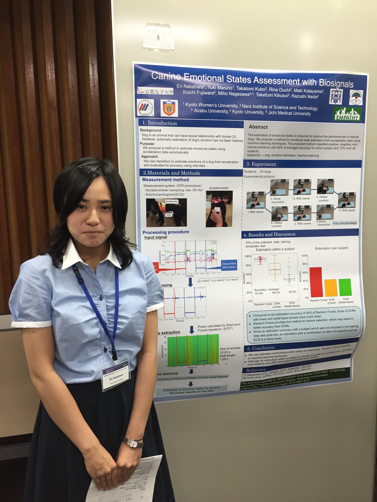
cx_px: 188
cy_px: 251
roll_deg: +1.6
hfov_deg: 48.2
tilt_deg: -8.7
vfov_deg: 61.7
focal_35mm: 29
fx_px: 421
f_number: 2.2
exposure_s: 1/30
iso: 40
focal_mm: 4.15
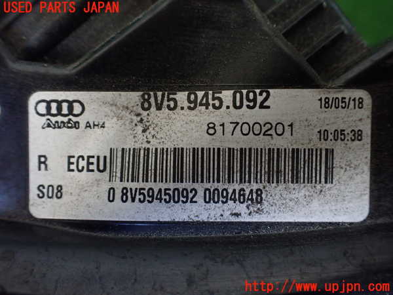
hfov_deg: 60.0
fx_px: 341
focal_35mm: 30
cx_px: 196
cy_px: 148
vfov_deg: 46.8
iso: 640
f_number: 2.3
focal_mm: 5.4
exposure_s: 1/125
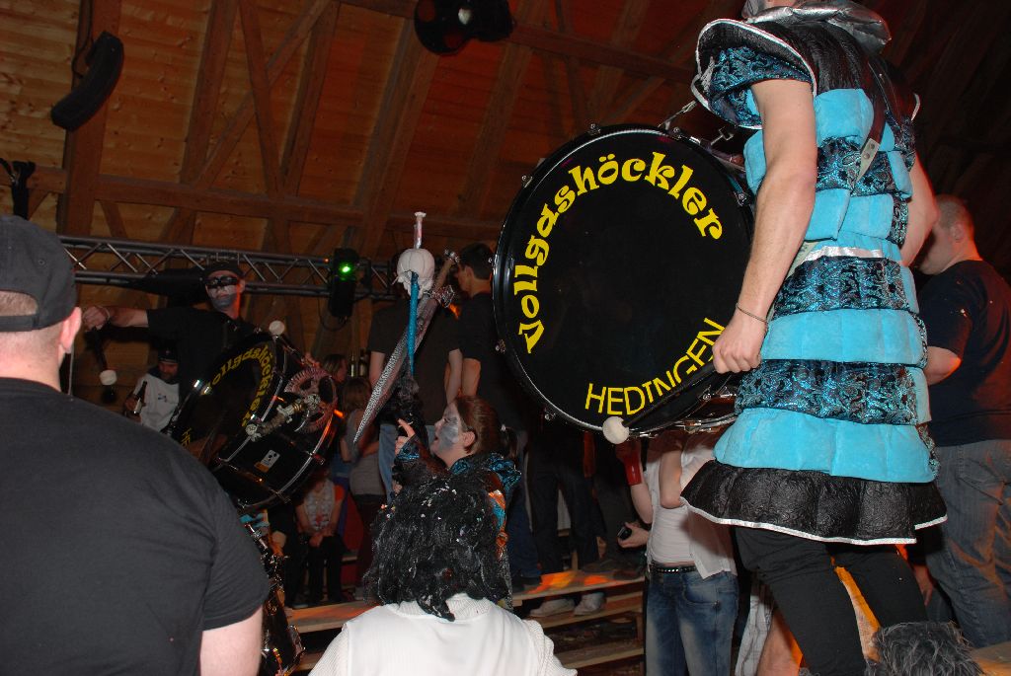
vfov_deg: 40.1
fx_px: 928
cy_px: 338
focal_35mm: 33
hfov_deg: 57.2
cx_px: 506
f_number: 4
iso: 200
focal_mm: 22
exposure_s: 1/60
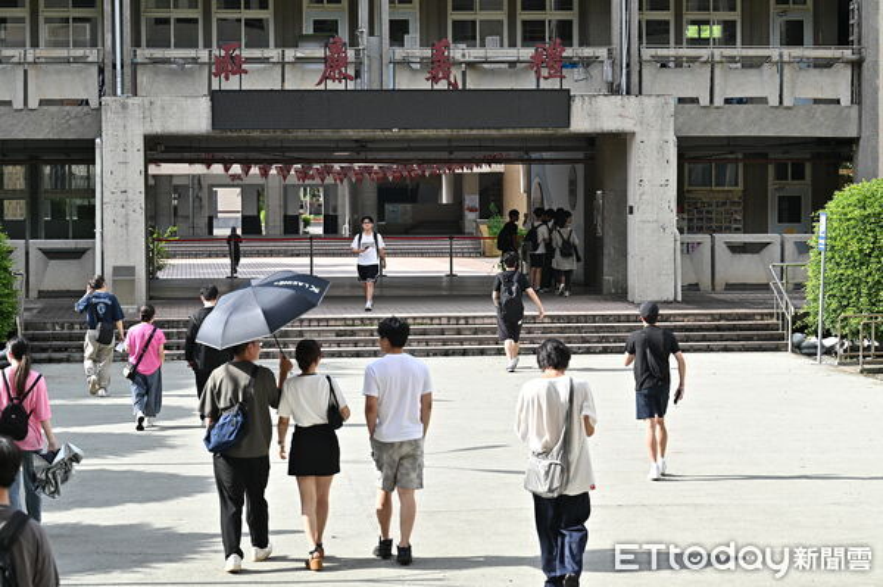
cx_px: 442
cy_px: 294
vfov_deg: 15.0
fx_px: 2230
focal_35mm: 91
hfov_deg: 22.4
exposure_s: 1/250
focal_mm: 91
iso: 100
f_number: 5.6
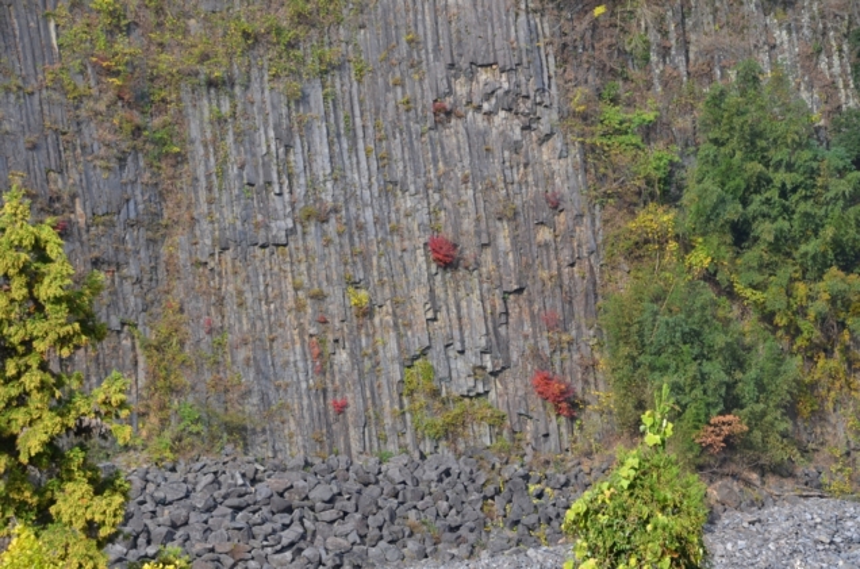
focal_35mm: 138
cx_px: 430
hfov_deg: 14.9
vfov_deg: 9.9
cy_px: 284
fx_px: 3289
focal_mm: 92
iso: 160
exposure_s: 1/250
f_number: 8
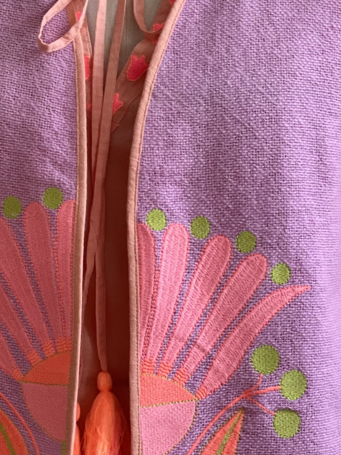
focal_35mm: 160
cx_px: 117
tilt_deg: -6.9
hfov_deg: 9.3
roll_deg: +0.3
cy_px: 181
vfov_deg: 12.3
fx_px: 2102
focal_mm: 9
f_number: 2.8
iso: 160
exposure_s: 1/50
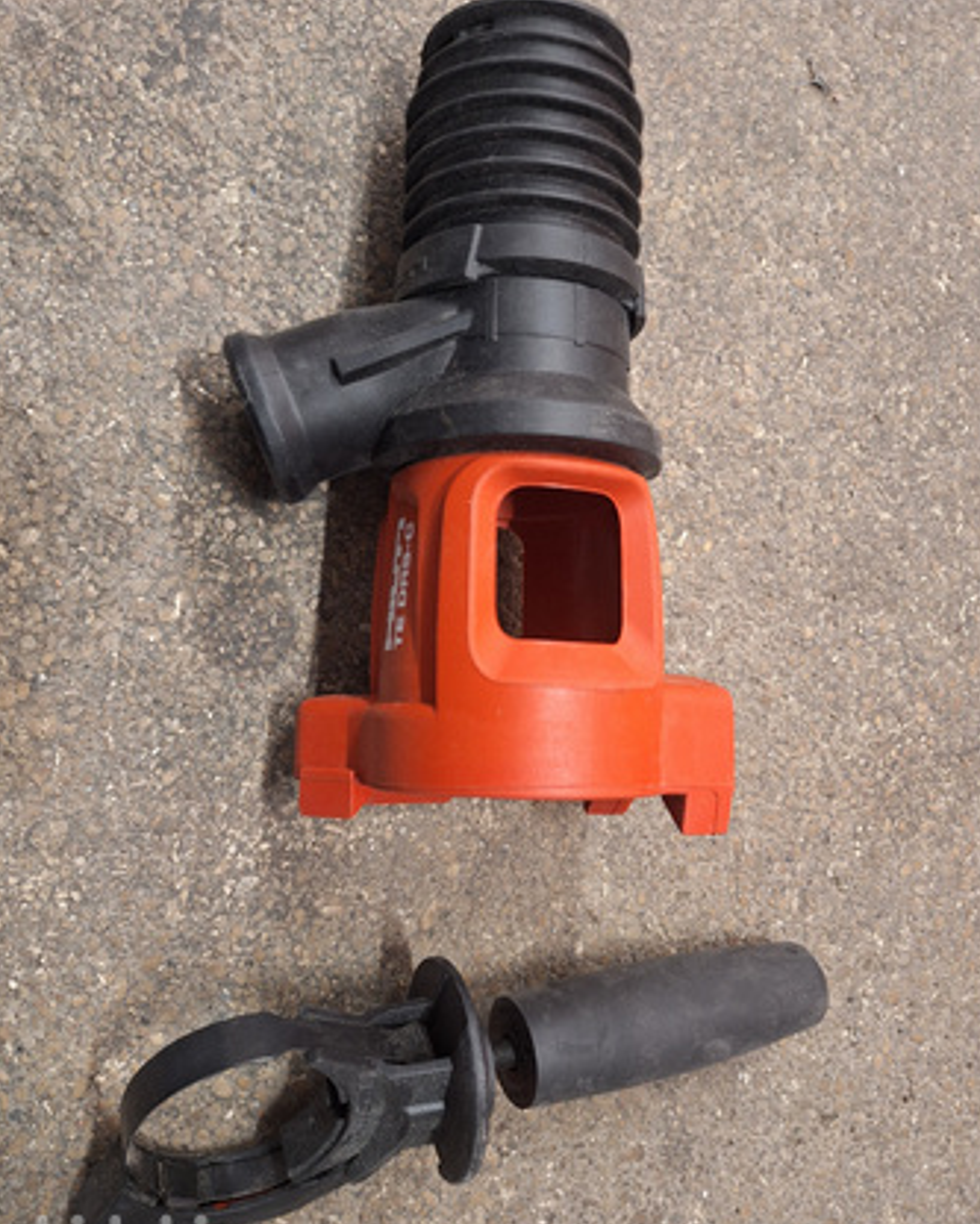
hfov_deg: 53.2
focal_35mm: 27
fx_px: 979
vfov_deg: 64.1
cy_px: 609
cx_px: 466
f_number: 1.8
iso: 200
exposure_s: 1/33
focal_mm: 5.54
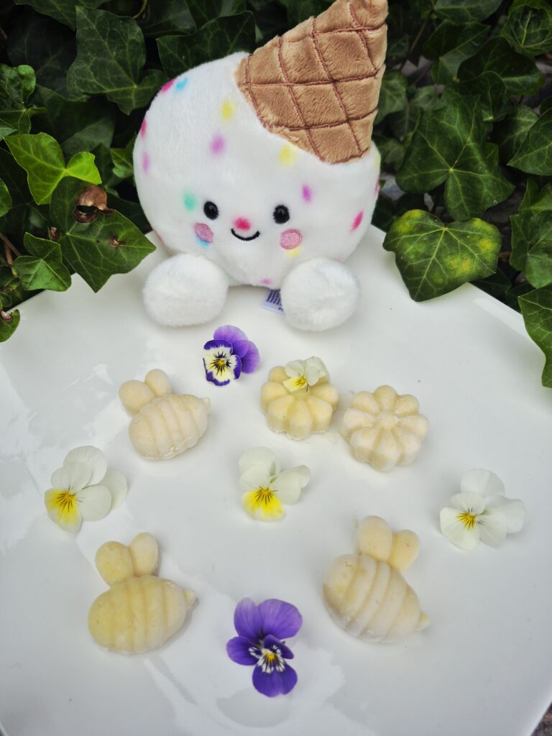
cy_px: 368
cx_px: 276
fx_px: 489
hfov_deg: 58.9
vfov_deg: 73.9
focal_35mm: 23
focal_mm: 5.4
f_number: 1.8
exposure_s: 1/311
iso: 25
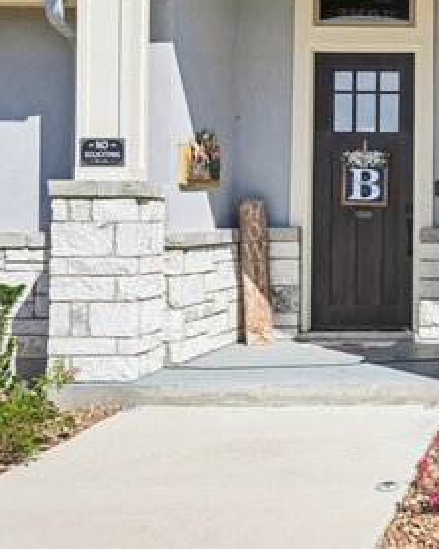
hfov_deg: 20.0
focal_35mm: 69
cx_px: 595
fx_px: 1121
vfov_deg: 27.4
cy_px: 190
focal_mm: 32
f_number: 8
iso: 200
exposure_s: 1/500
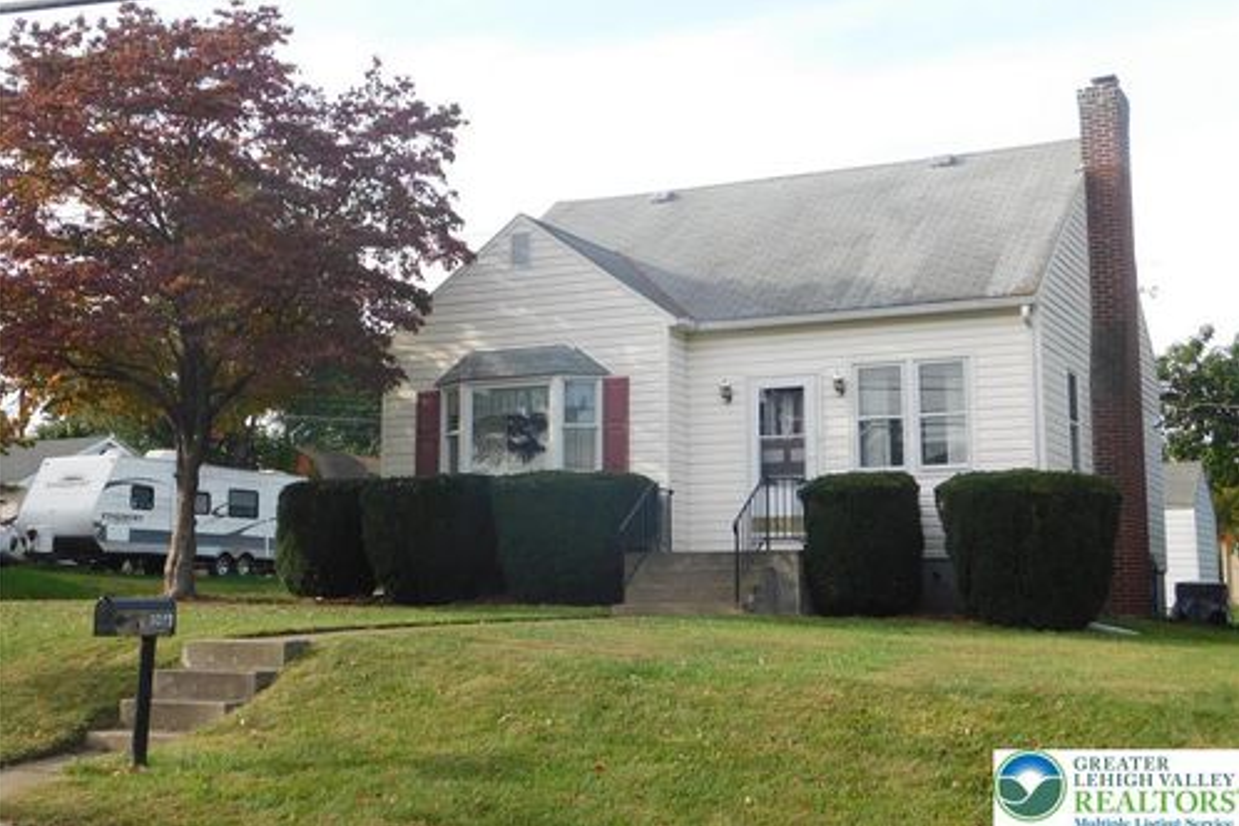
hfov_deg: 41.9
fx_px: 1617
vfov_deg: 28.6
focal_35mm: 47
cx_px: 620
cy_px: 364
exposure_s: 1/400
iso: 125
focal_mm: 8
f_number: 3.7
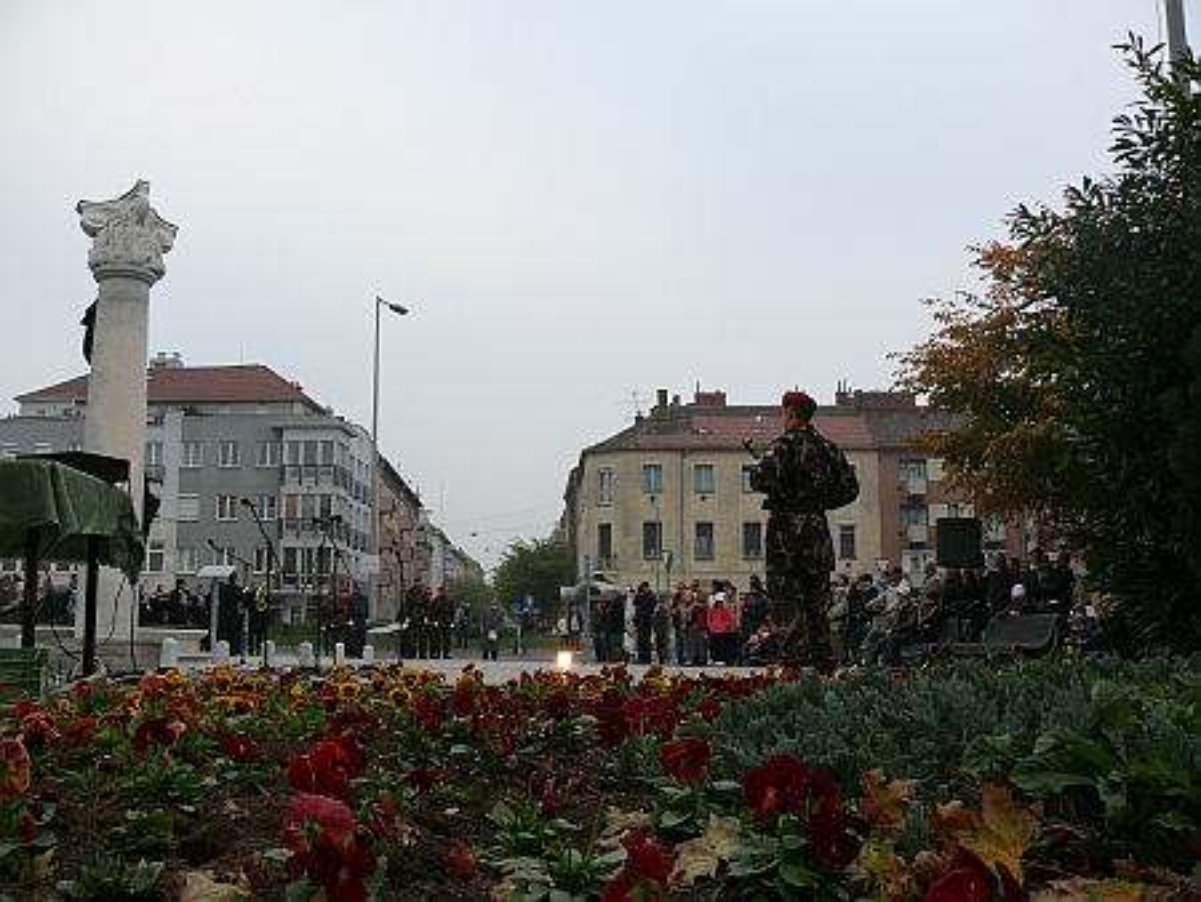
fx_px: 1215
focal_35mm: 35
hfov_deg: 52.6
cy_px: 451
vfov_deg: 40.7
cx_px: 600
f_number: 3.6
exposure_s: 1/100
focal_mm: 7.4
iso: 100
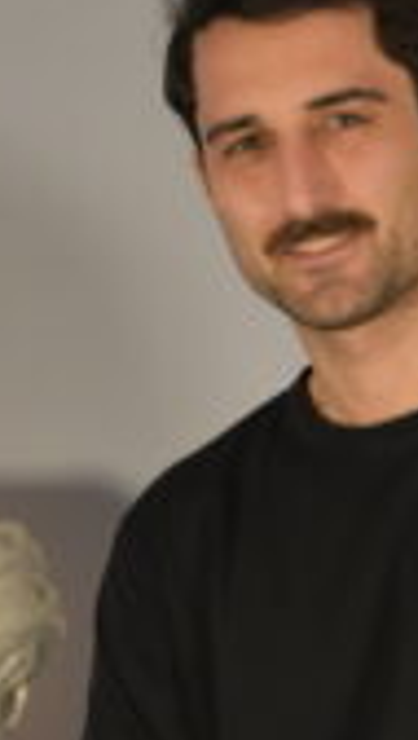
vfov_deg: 7.3
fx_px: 5770
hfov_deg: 4.1
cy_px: 788
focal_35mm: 294
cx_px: 339
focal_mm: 70
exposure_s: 1/80
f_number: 5.3
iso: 1600
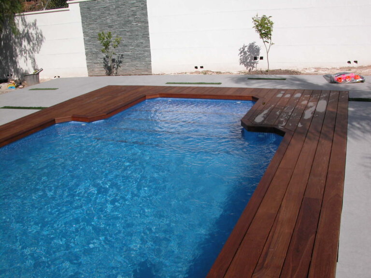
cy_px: 139
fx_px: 364
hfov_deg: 54.0
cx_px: 186
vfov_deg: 41.8
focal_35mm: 34
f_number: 8
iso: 100
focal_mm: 8.9
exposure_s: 1/420
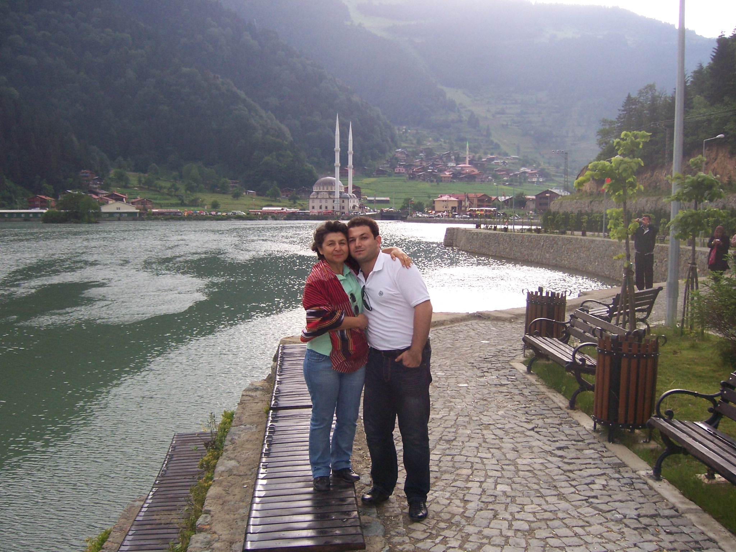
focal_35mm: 36
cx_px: 368
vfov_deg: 39.7
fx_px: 765
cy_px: 276
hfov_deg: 51.4
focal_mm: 6.2
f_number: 2.8
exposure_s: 1/100
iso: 125
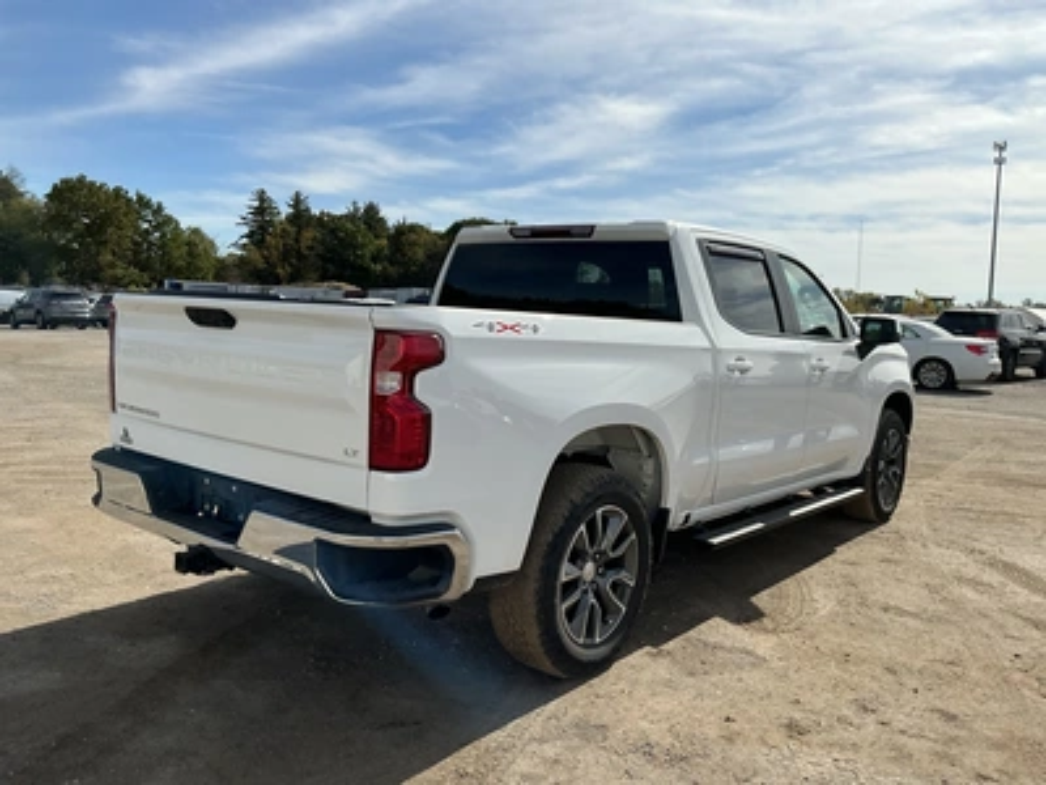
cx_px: 523
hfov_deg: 63.4
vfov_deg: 49.7
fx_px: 846
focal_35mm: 28
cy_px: 392
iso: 25
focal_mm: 3
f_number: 1.8
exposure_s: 1/3322
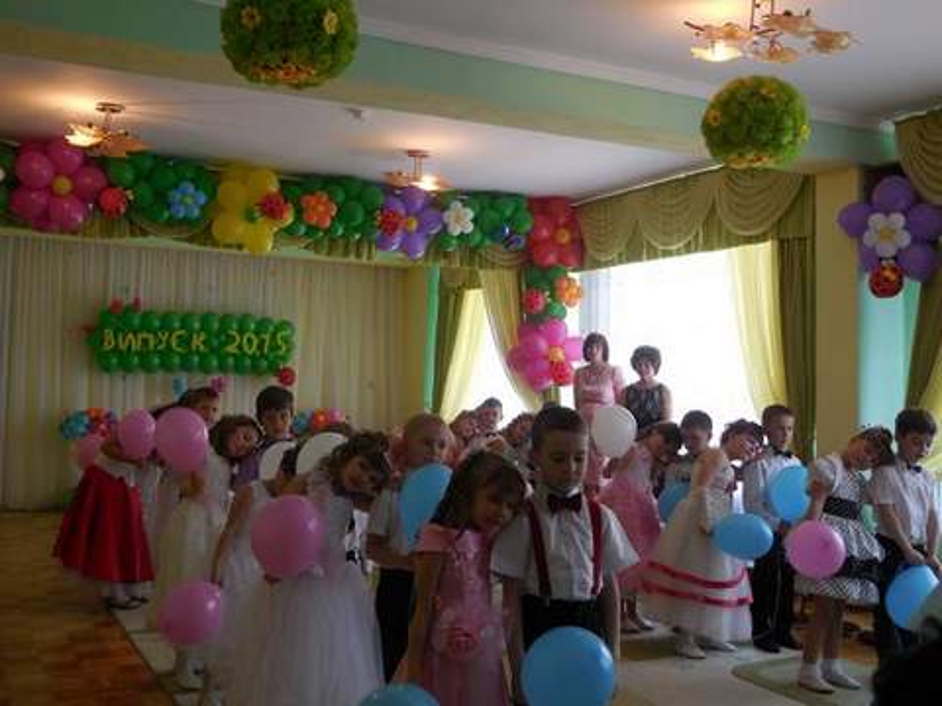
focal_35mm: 40
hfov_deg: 46.8
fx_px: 1089
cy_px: 353
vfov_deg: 36.0
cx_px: 471
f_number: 3.6
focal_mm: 7.1
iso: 125
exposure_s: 1/30
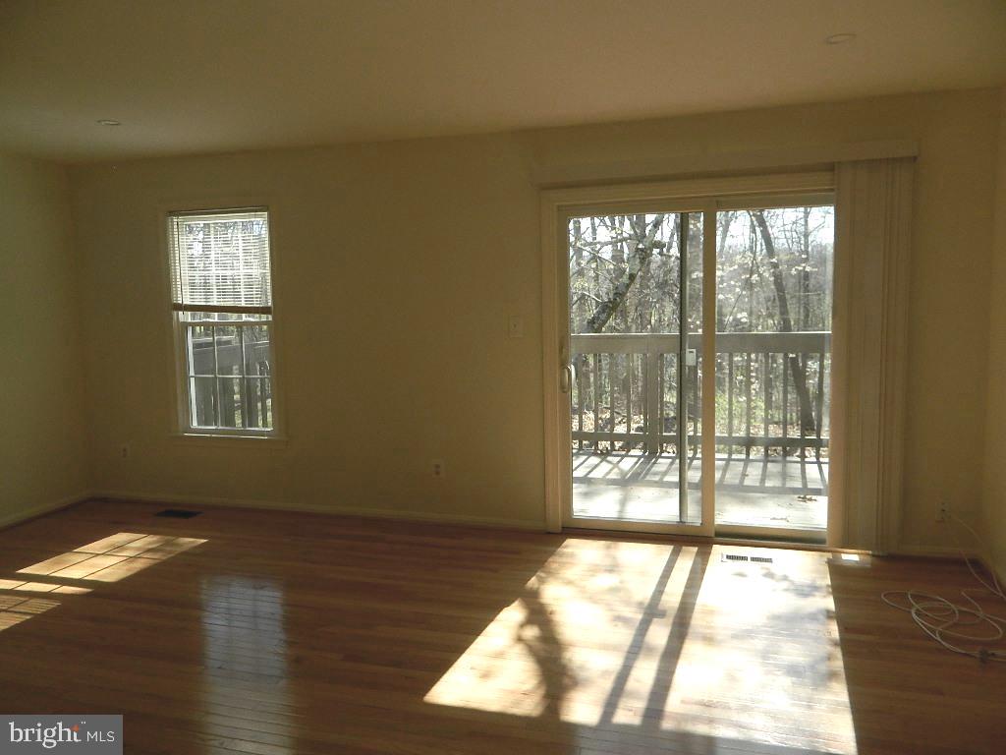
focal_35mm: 25
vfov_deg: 54.9
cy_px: 378
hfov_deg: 69.4
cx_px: 503
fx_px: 727
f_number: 3.1
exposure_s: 1/250
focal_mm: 4.5
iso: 125
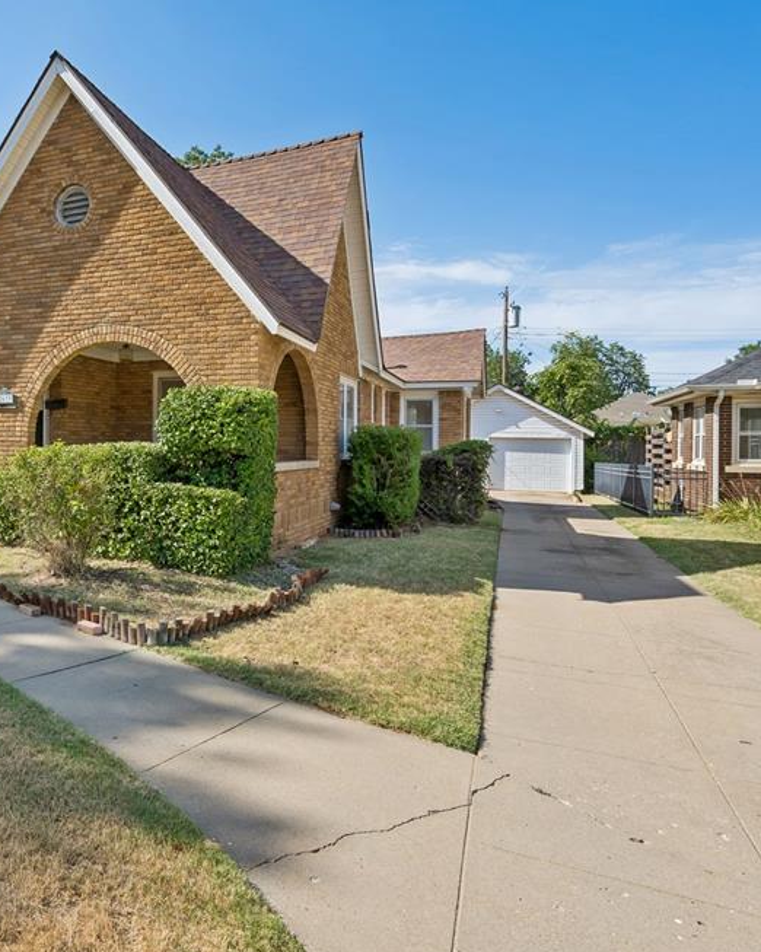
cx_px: 119
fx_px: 704
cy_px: 462
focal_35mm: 25
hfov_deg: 51.9
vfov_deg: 68.1
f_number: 8
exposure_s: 1/400
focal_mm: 17
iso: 200
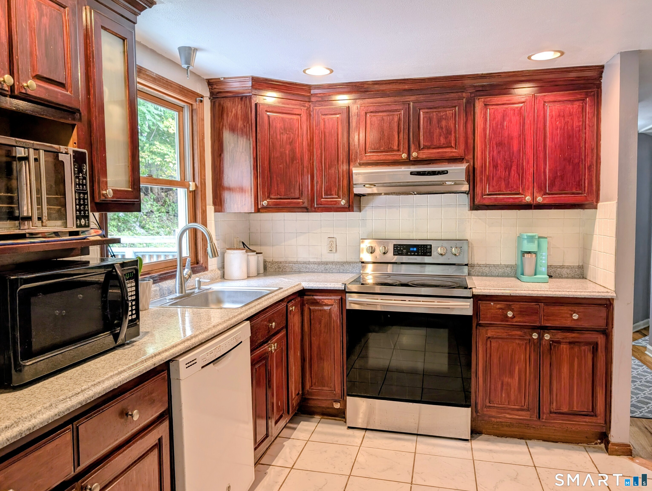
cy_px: 246
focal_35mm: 24
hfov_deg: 71.5
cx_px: 326
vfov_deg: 56.9
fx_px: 453
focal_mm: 6.9
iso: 58
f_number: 1.68
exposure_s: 1/24
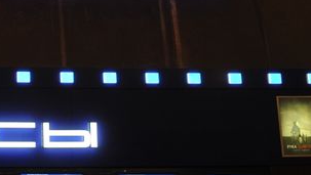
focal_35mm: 58
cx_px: -42
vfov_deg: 20.4
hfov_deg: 31.4
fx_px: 479
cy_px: 20
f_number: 5.6
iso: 2000
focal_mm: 24
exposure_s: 1/60
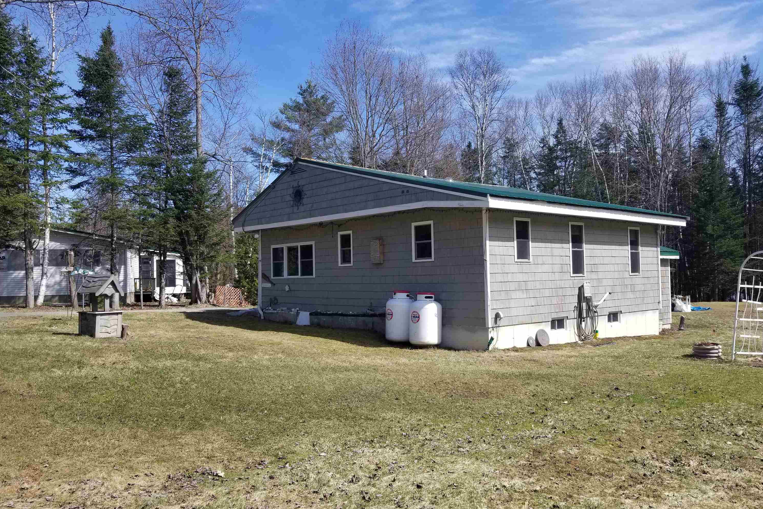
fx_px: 593
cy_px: 246
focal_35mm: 28
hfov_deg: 65.5
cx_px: 386
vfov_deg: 46.4
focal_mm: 4.25
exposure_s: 1/1916
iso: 50
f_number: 1.7
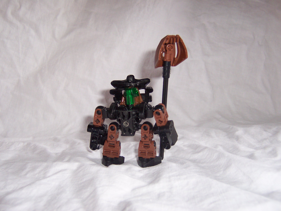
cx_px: 140
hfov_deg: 51.4
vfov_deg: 39.7
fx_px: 292
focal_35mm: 36
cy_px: 106
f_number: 2.8
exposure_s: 1/60
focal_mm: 5.6
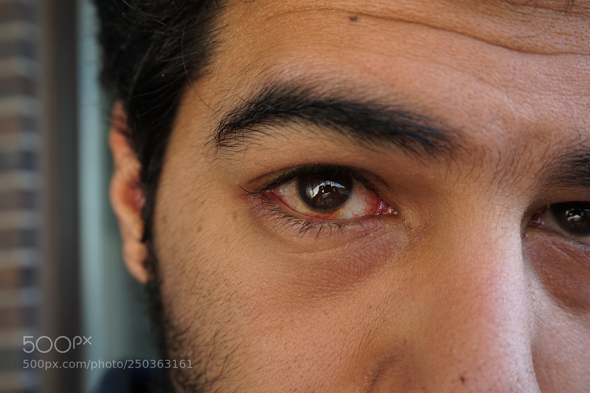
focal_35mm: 40
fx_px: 663
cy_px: 196
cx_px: 295
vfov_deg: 33.0
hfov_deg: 47.9
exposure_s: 1/80
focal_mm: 27
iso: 100
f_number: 5.6
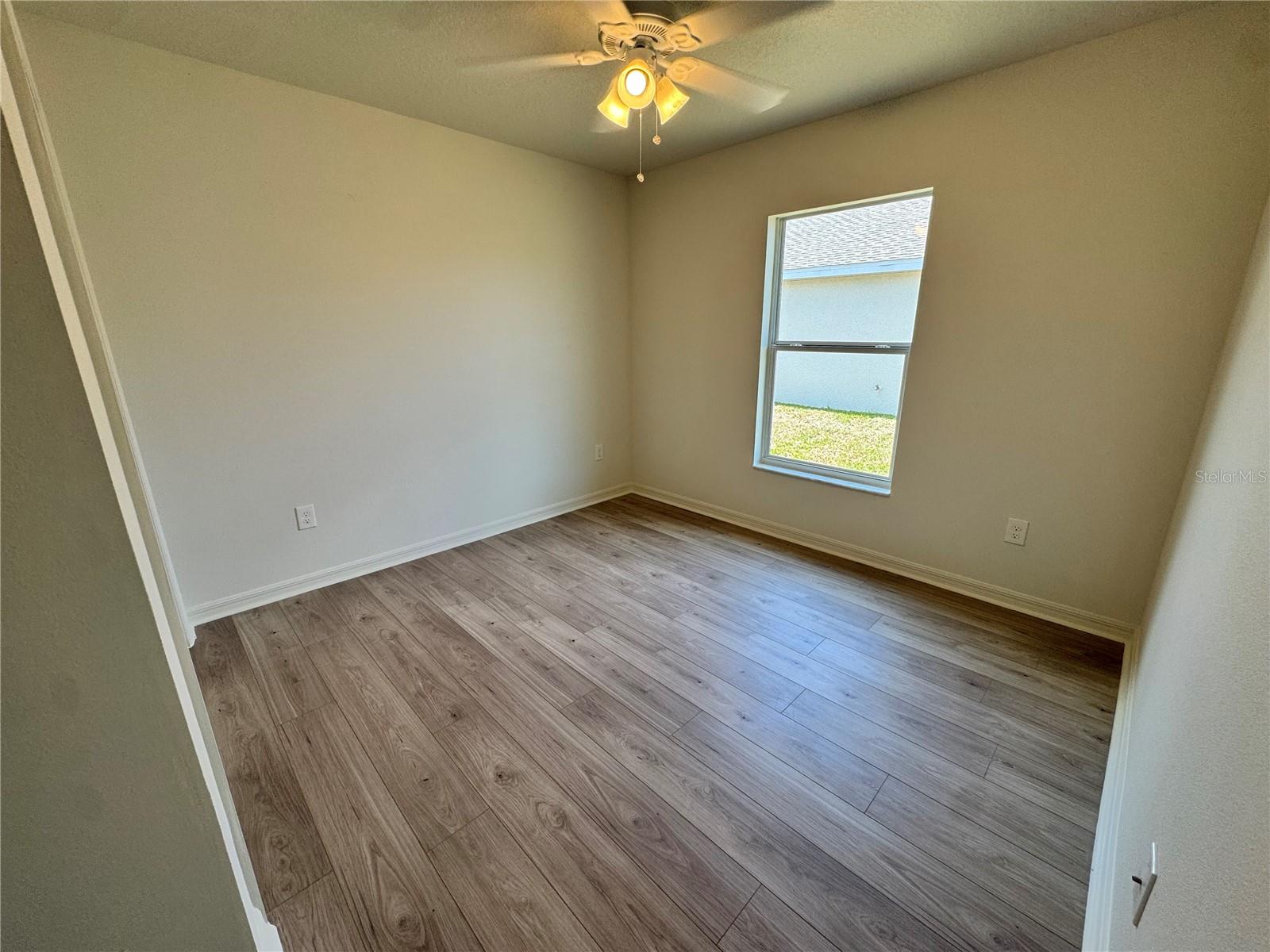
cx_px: 635
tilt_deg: -16.4
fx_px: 514
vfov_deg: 85.7
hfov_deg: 102.1
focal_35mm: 14
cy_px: 476
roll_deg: +0.1
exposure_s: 1/120
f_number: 2.2
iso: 50
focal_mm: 2.22
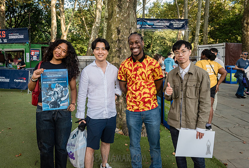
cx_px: 115
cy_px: 76
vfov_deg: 44.3
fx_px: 206
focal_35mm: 30
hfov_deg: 62.2
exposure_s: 1/1000
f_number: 4
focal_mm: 27
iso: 1000
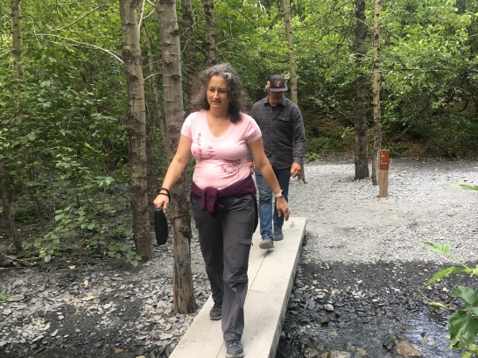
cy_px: 182
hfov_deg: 53.8
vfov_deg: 41.8
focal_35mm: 34
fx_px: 469
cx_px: 271
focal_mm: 4.15
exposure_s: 1/40
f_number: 2.2
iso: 25
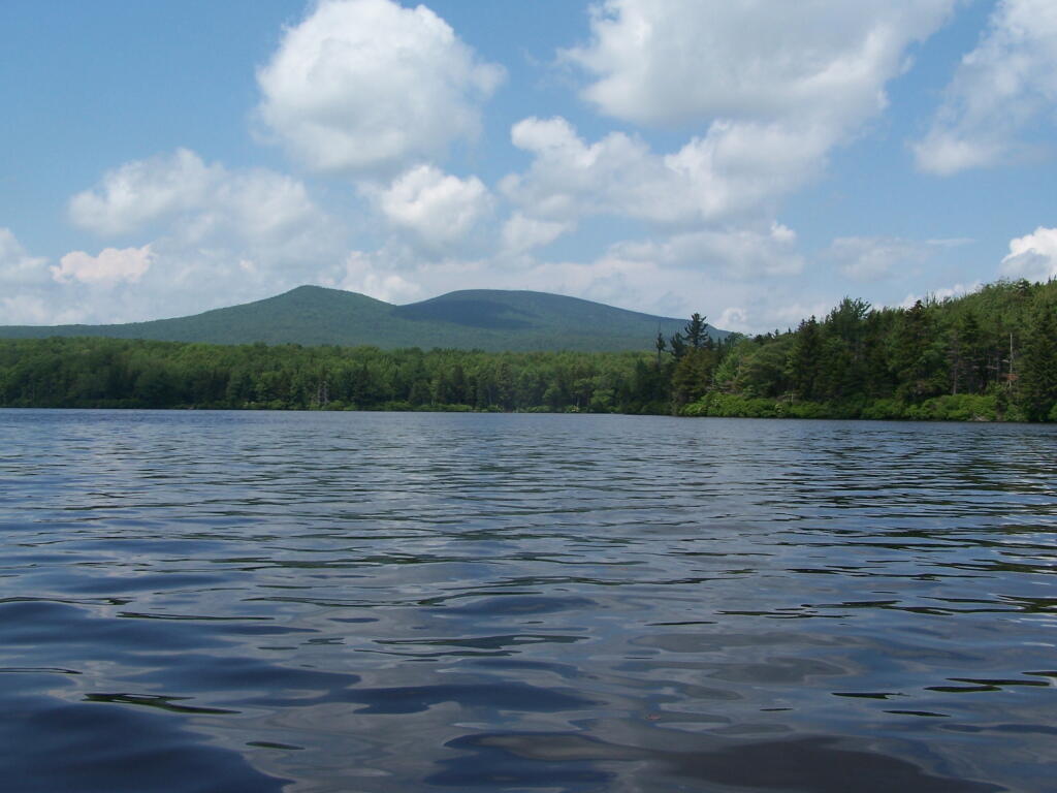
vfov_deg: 37.7
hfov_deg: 49.0
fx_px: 1160
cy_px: 396
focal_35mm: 38
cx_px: 528
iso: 80
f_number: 5.6
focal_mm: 6.3
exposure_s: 1/500
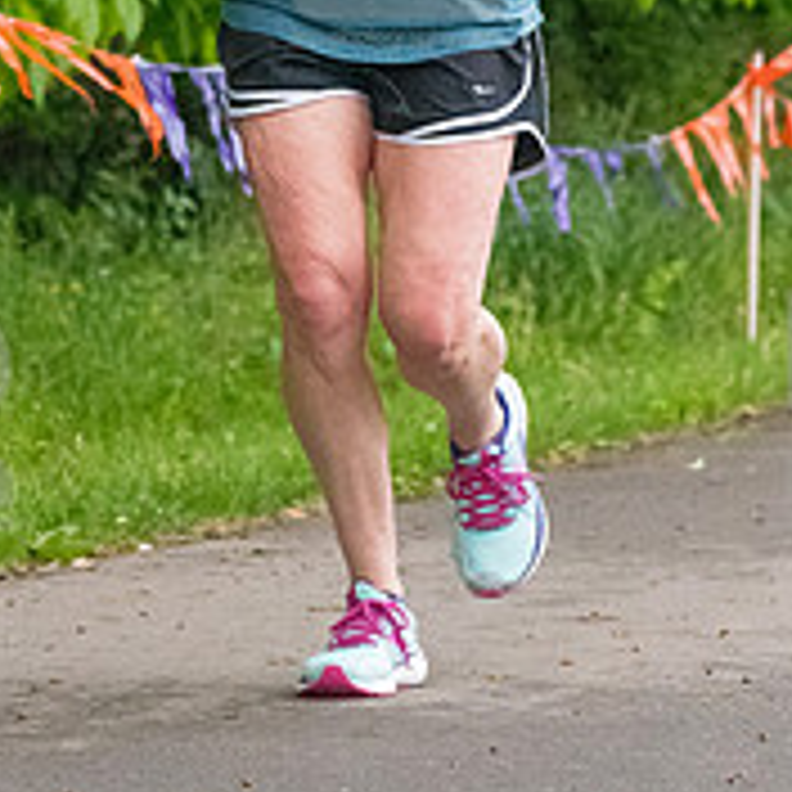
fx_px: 8801
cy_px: -76
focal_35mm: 340
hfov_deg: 5.2
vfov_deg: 5.1
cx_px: 398
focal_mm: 105
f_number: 5.6
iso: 6400
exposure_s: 1/1250
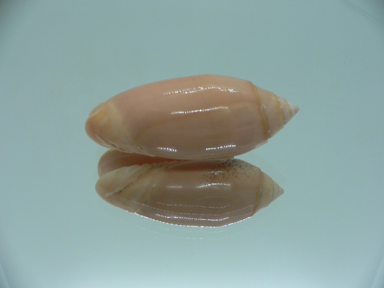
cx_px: 192
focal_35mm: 35
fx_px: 388
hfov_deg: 52.6
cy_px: 144
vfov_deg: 40.7
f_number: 2.8
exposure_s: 1/60
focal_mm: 4.6
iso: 80
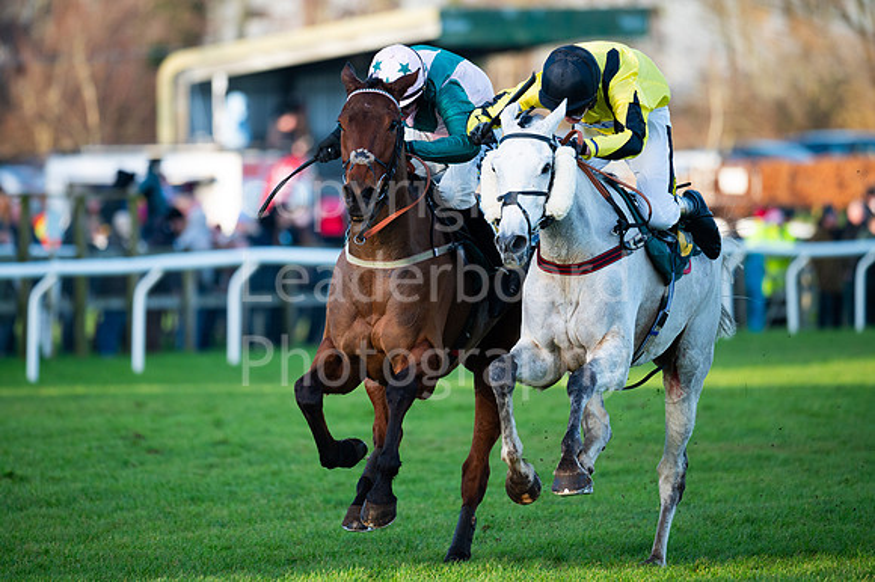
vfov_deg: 3.2
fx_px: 10557
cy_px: 266
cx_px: 400
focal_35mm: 435
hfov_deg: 4.7
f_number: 4.5
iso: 800
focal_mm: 400
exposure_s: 1/1000
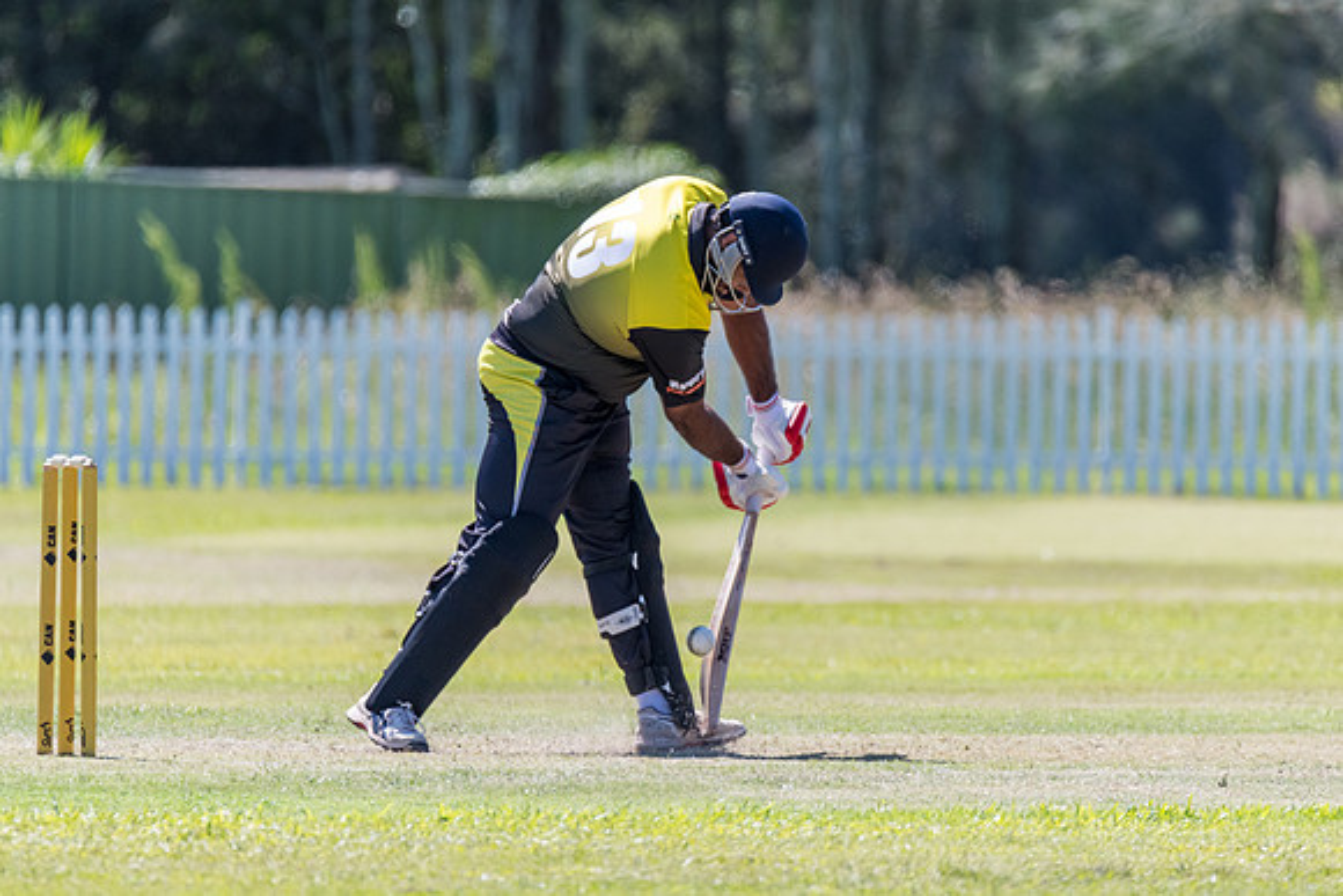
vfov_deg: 2.0
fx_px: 26084
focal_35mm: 699
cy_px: 389
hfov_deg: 2.9
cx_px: 708
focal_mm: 600
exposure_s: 1/2000
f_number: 6.3
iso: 1000
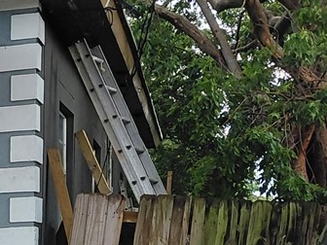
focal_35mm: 119
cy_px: 366
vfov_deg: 11.9
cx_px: -368
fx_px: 1124
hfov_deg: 13.6
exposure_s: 1/223
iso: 50
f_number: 1.8
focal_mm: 4.69
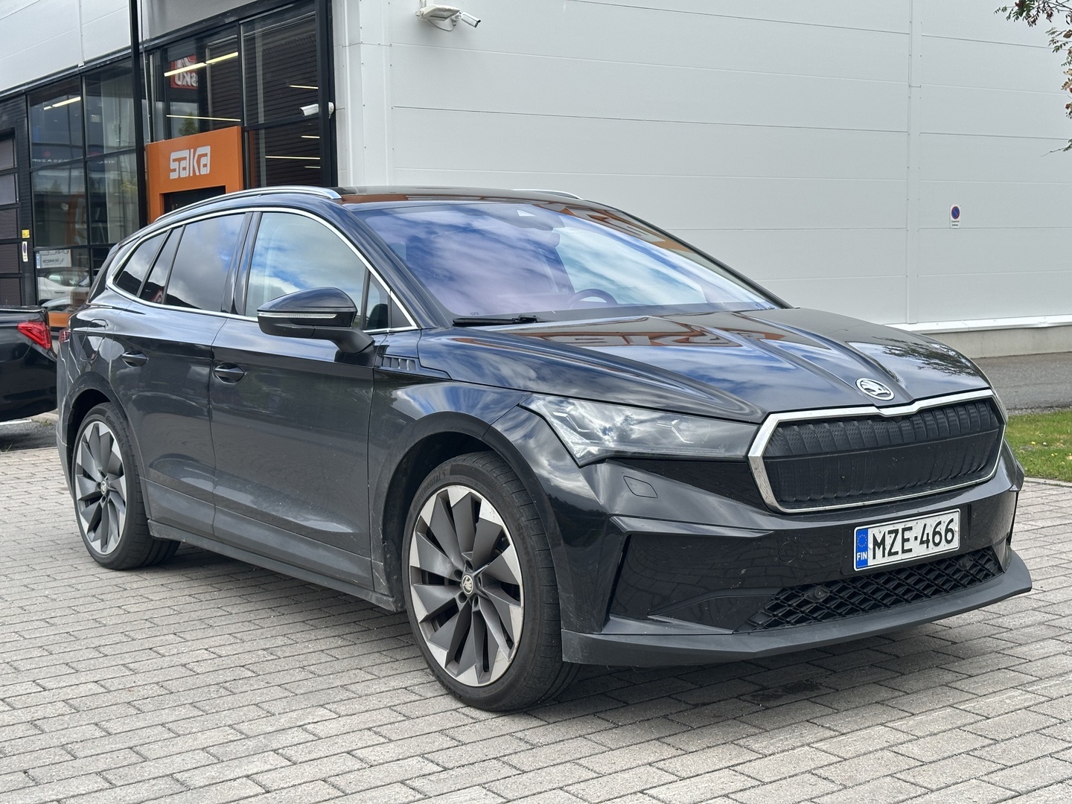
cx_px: 536
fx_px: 1486
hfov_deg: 39.7
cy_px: 402
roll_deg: +1.1
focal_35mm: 48
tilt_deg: -4.6
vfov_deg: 30.3
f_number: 1.78
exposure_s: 1/767
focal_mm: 6.86
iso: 64
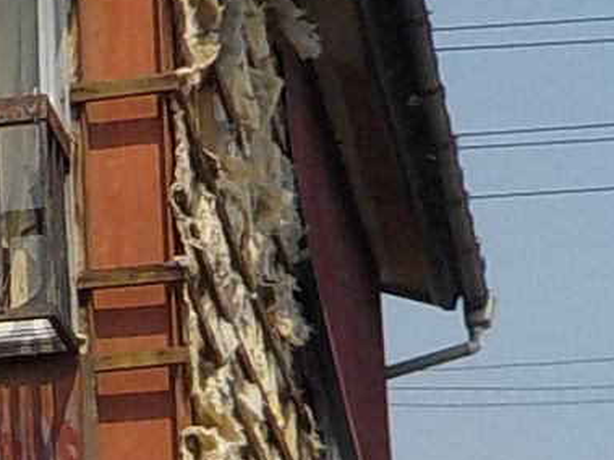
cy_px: 267
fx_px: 3192
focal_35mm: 180
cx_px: -199
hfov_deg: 10.7
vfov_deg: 8.2
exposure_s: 1/1600
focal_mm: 4.1
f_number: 3.3
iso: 125
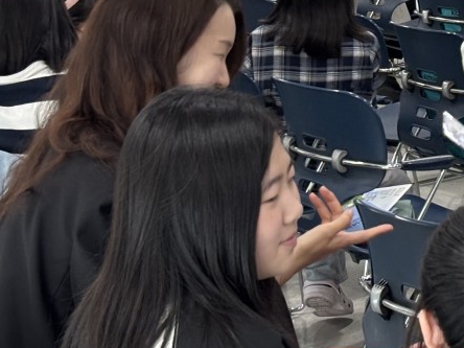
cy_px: -46
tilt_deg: -5.9
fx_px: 2011
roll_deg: +1.3
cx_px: 486
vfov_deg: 9.8
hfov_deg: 13.0
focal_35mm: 150
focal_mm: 5.96
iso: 125
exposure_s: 1/60
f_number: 1.6
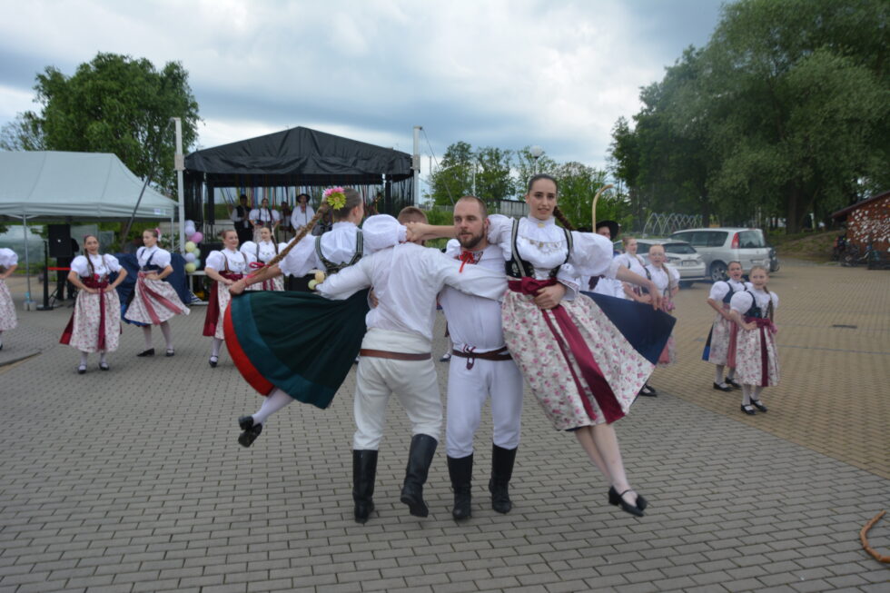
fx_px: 667
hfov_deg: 67.4
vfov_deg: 47.9
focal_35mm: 27
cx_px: 445
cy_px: 296
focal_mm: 18
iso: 200
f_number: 6.3
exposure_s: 1/160
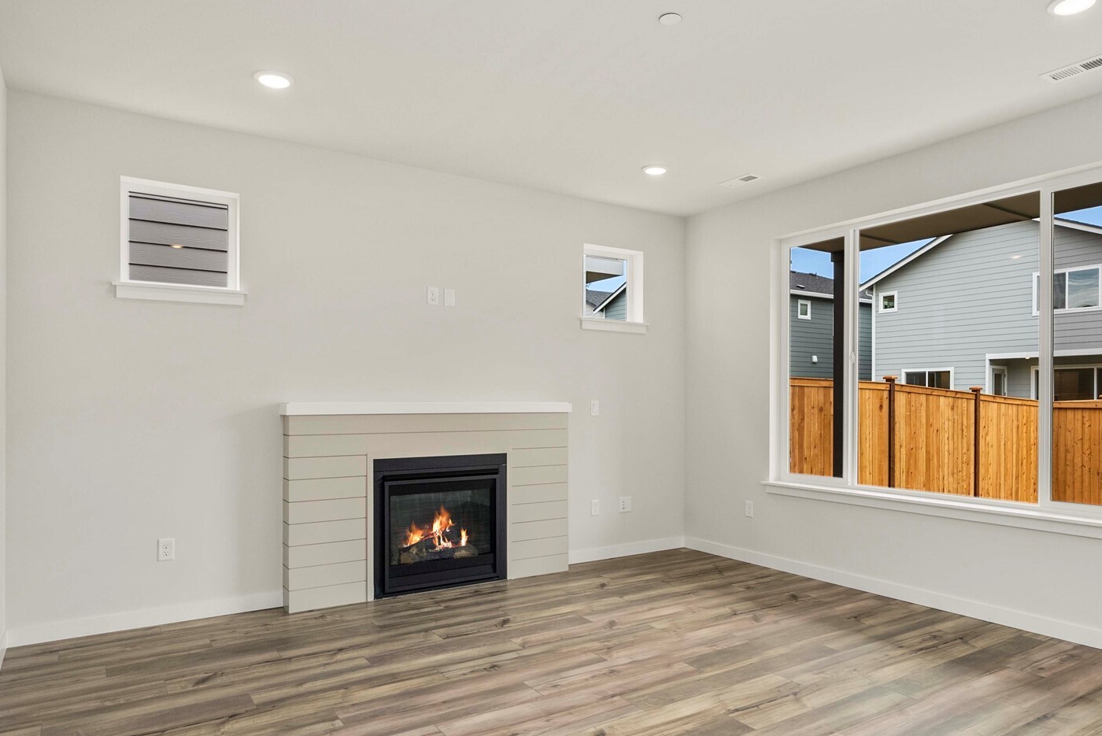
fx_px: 704
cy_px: 412
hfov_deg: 75.9
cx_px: 597
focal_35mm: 23
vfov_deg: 55.0
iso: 125
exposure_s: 1/60
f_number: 7.1
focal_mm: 19
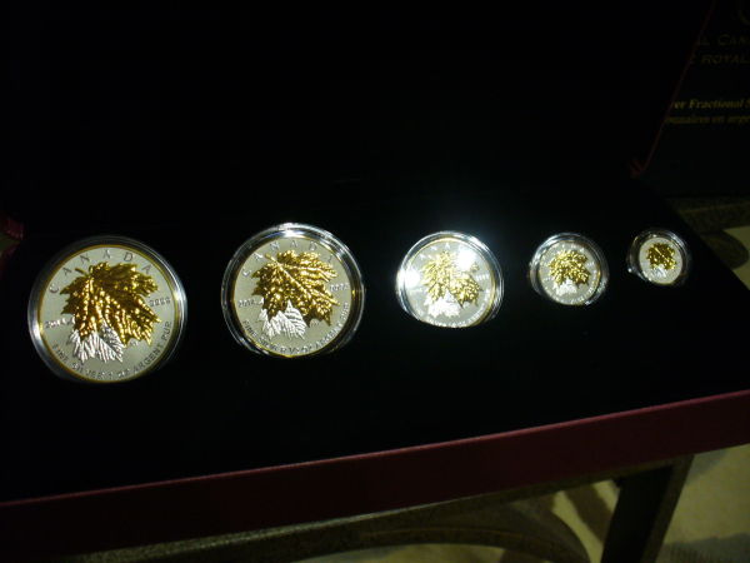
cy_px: 282
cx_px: 375
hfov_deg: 50.1
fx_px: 802
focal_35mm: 37
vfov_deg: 38.7
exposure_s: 1/8
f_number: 2.8
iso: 200
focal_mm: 6.1
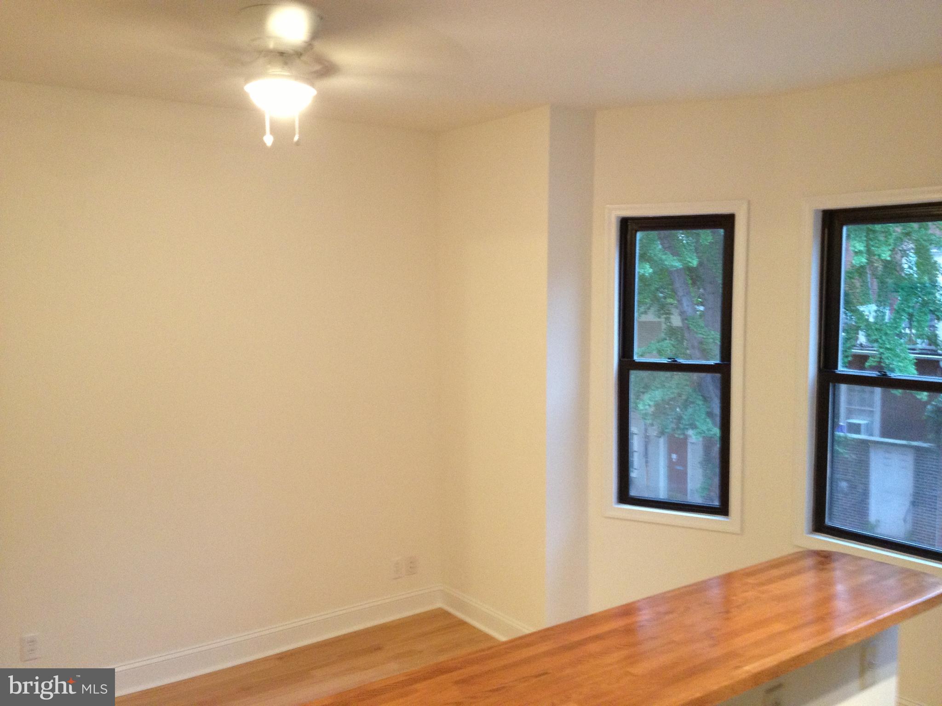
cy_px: 353
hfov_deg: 52.6
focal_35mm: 35
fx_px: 952
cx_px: 471
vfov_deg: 40.7
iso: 250
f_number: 2.4
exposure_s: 1/20
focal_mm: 4.28
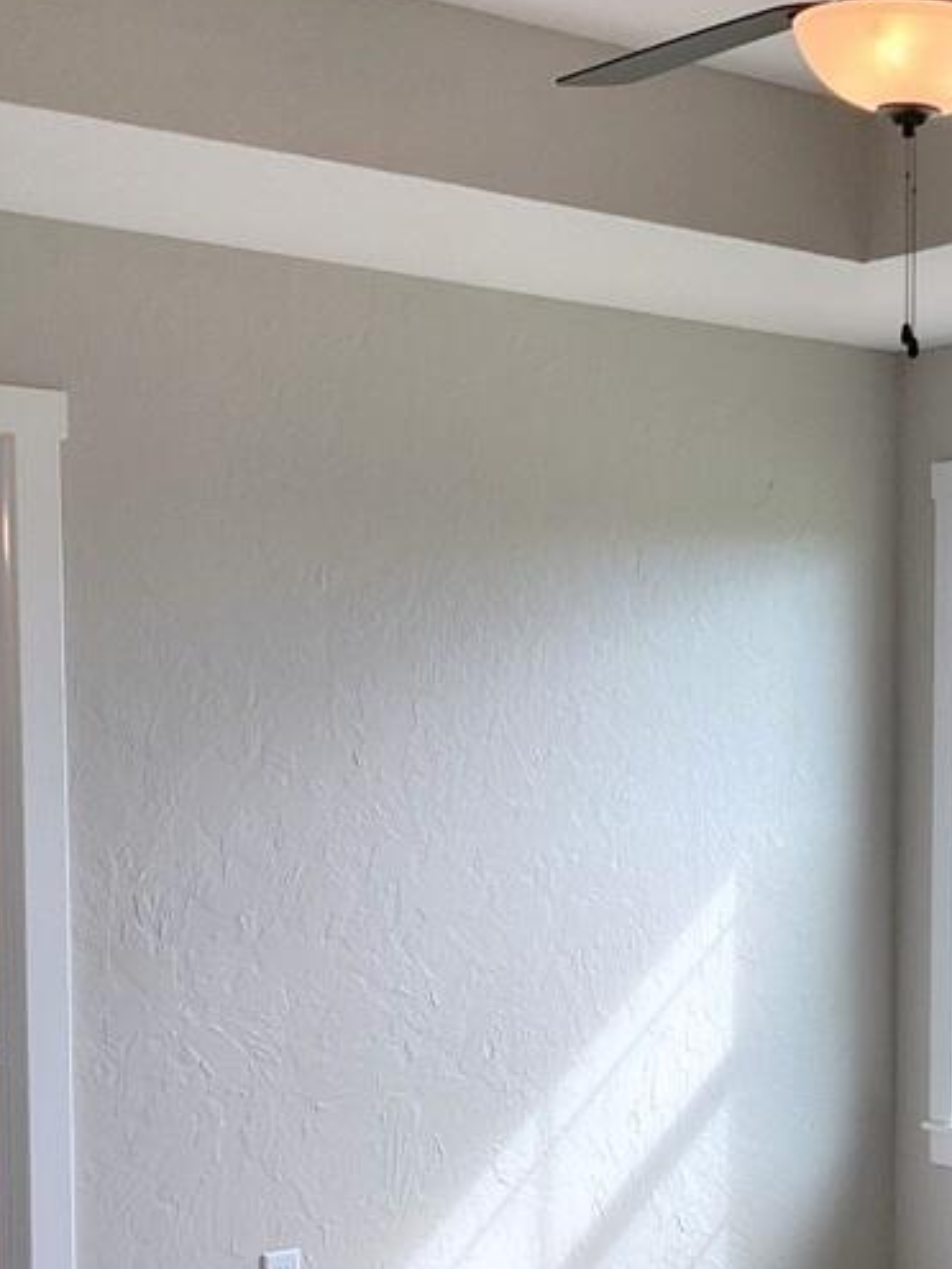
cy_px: 908
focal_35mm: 64
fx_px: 2347
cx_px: 957
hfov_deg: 22.1
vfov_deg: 29.9
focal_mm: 3.3
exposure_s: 1/120
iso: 32
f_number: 2.4
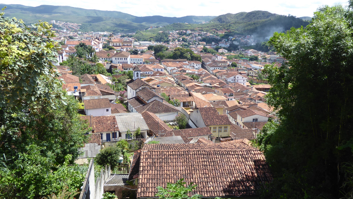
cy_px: 108
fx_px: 300
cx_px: 177
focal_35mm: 32
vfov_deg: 36.7
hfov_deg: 61.0
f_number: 3.5
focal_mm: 5
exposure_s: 1/400
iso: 80
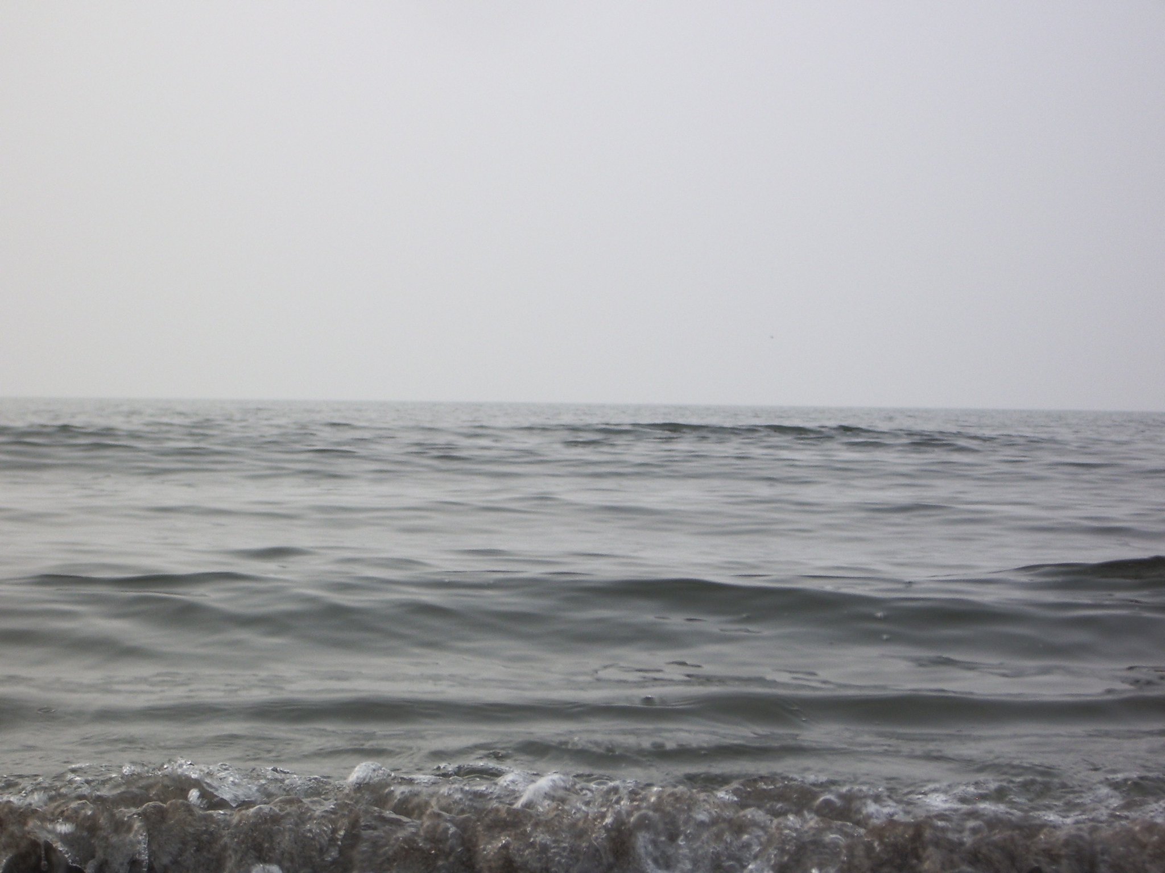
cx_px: 582
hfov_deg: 18.4
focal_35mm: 107
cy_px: 436
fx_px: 3601
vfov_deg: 13.8
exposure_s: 1/160
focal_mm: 17.4
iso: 50
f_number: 4.8
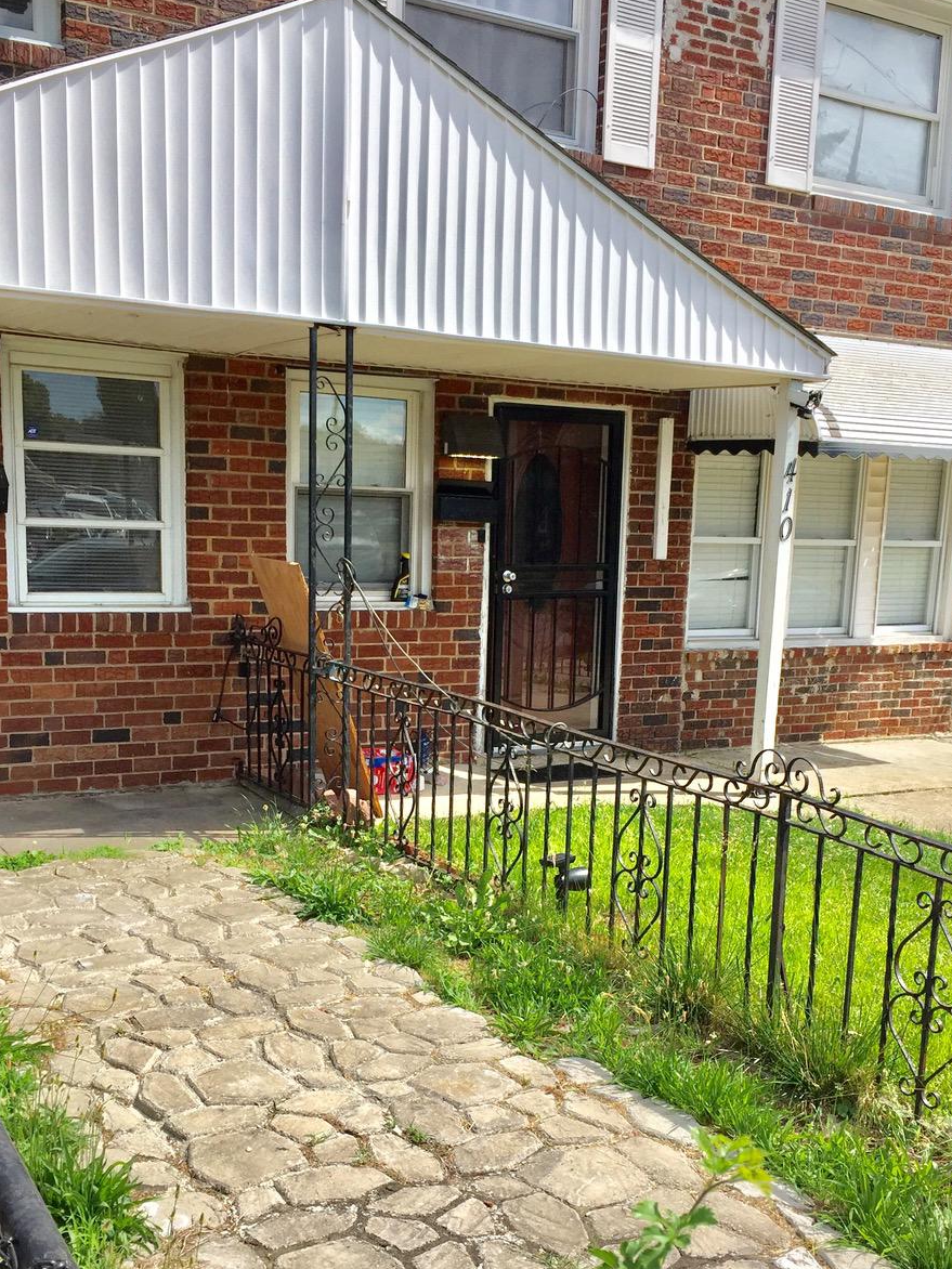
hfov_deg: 37.7
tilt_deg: -10.4
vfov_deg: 48.6
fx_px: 1393
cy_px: 785
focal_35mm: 38
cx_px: 466
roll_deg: -1.0
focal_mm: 4.15
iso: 32
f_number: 2.2
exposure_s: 1/1799
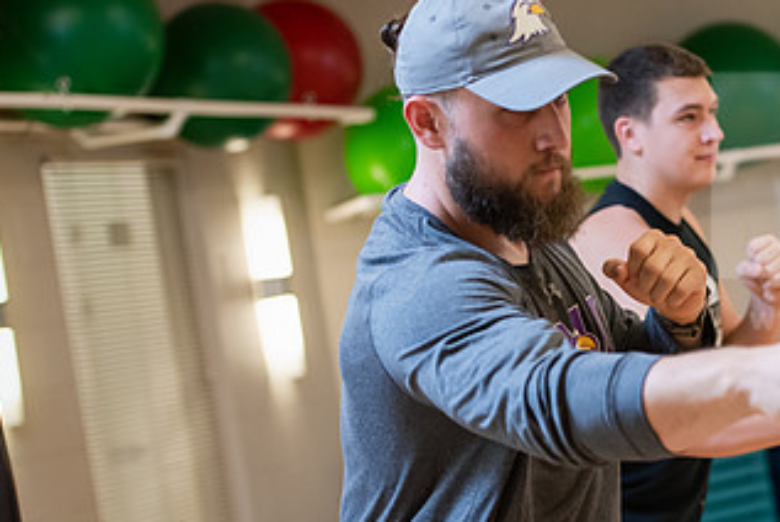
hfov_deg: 15.9
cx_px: 637
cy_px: 371
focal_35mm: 128
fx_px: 2776
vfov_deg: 10.7
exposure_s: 1/200
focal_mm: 70
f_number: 3.2
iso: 1000
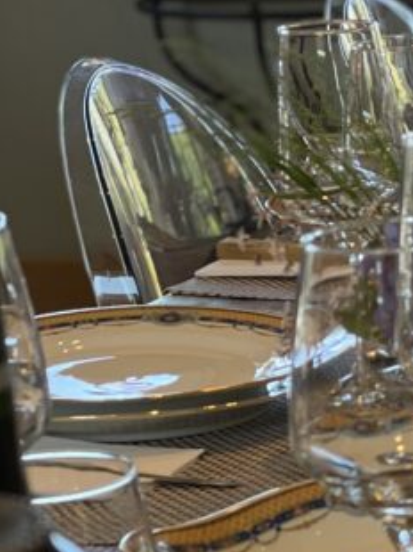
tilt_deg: -11.4
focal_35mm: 172
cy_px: 367
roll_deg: +2.6
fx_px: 2740
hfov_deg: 8.4
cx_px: 682
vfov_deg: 11.5
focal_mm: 6
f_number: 2
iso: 50
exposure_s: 1/122
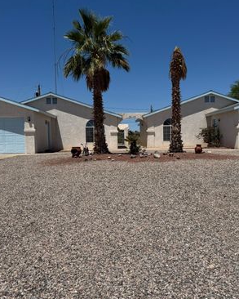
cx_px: 131
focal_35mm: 32
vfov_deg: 55.7
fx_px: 283
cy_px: 149
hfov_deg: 45.8
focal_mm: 6.76
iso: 80
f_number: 1.78
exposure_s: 1/10417
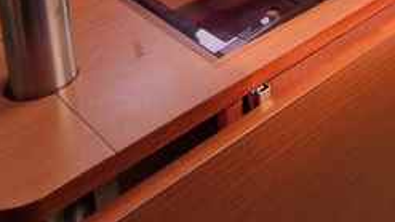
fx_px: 576
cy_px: -172
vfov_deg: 17.7
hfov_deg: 32.6
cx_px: 448
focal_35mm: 55
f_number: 2.2
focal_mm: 2.2
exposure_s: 1/100
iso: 100
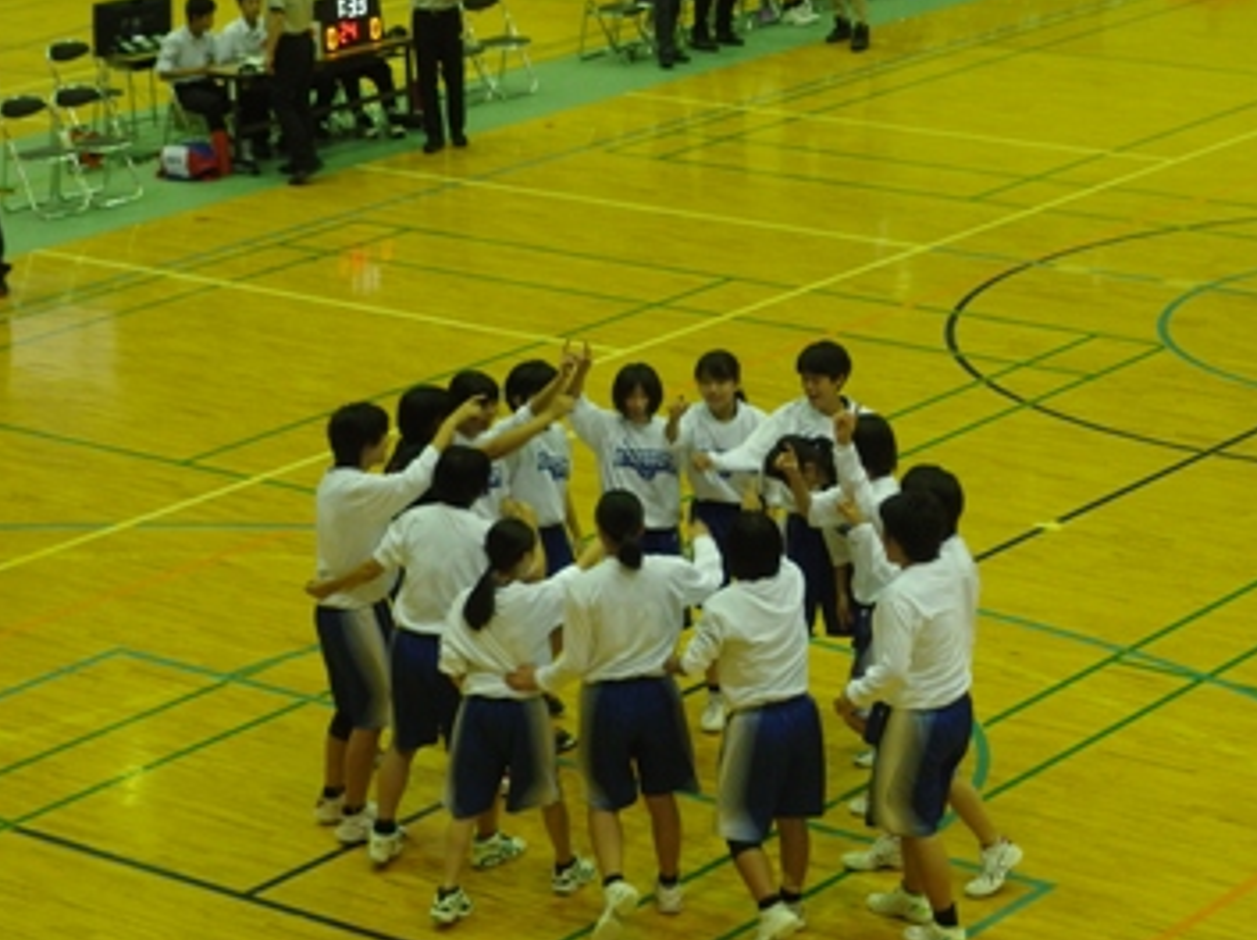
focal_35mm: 108
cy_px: 459
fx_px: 3918
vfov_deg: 13.7
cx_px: 716
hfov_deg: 18.2
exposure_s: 1/80
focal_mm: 18.2
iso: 640
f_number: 2.3
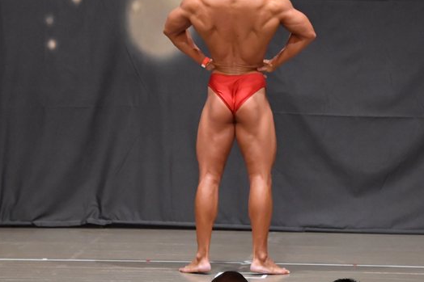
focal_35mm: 321
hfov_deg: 6.4
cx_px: 201
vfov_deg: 4.3
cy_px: 98
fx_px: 3779
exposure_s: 1/400
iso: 6400
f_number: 5.6
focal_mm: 145
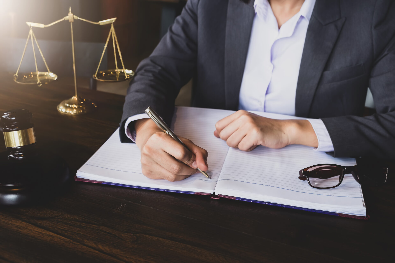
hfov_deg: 43.6
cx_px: 198
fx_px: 494
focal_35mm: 45
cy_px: 132
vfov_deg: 29.9
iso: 400
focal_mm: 30.2
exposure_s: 1/55
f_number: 4.5
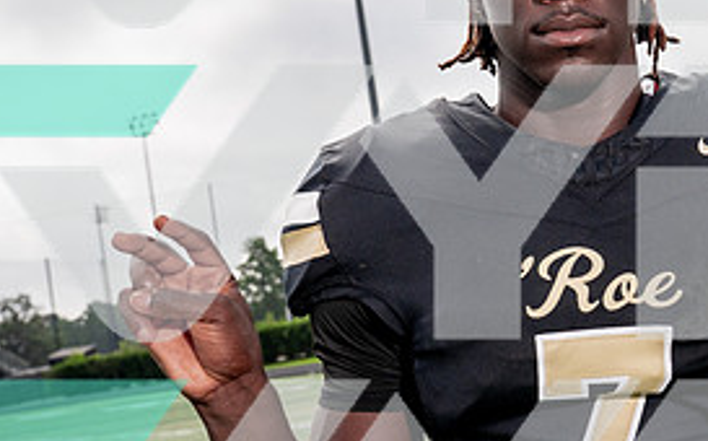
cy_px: 204
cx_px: 586
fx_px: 1542
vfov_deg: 16.3
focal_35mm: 80
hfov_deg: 25.3
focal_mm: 35
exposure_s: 1/1600
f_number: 6.3
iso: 320
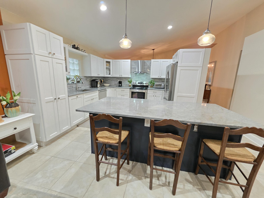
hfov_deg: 106.2
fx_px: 99
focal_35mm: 13
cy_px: 99
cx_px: 132
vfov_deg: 89.9
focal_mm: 2.2
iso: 500
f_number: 1.9
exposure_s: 1/60
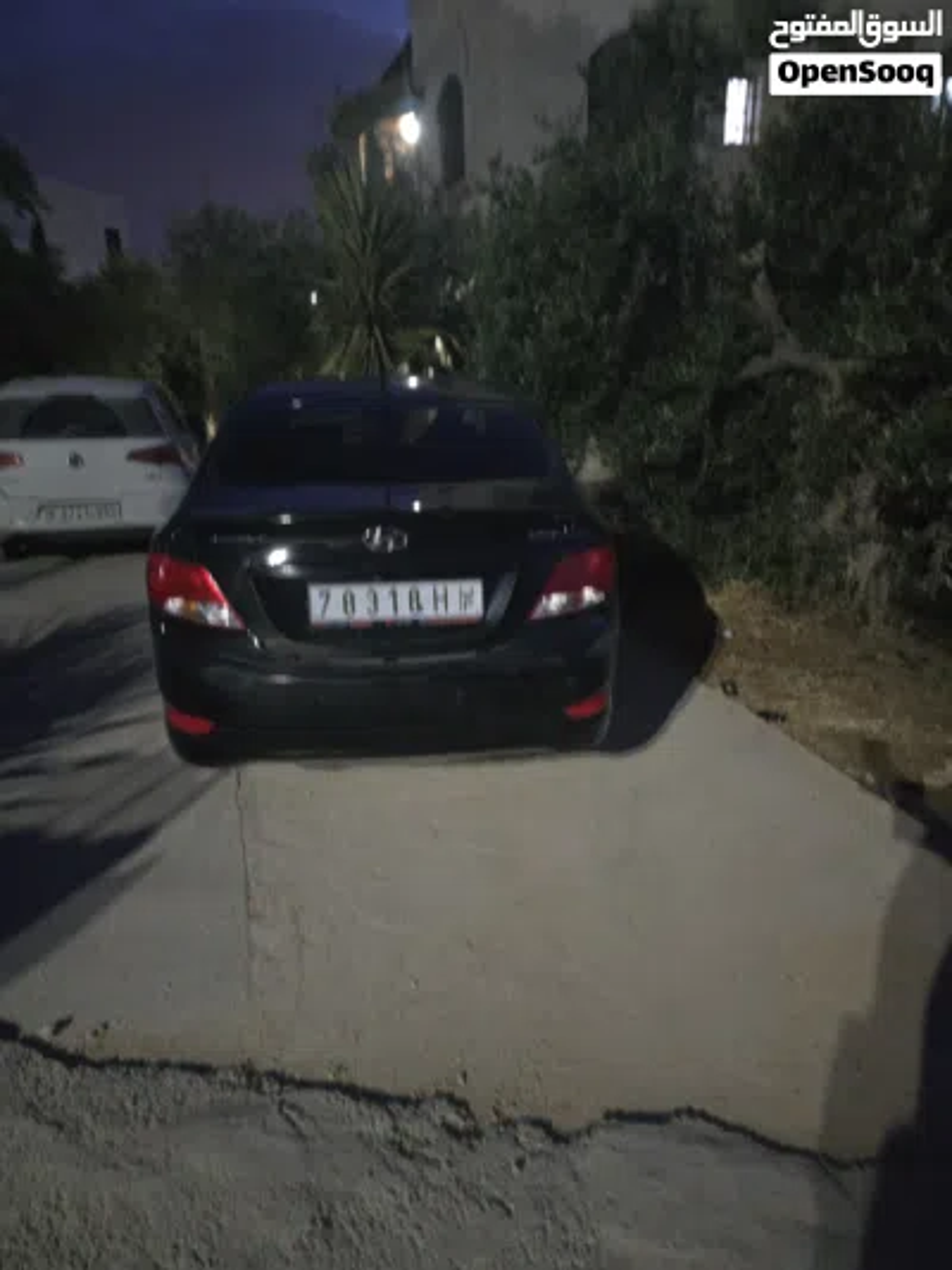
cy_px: 635
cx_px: 476
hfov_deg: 58.9
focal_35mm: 23
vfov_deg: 73.9
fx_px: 843
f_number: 1.7
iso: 3200
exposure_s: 1/16.7
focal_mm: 6.3
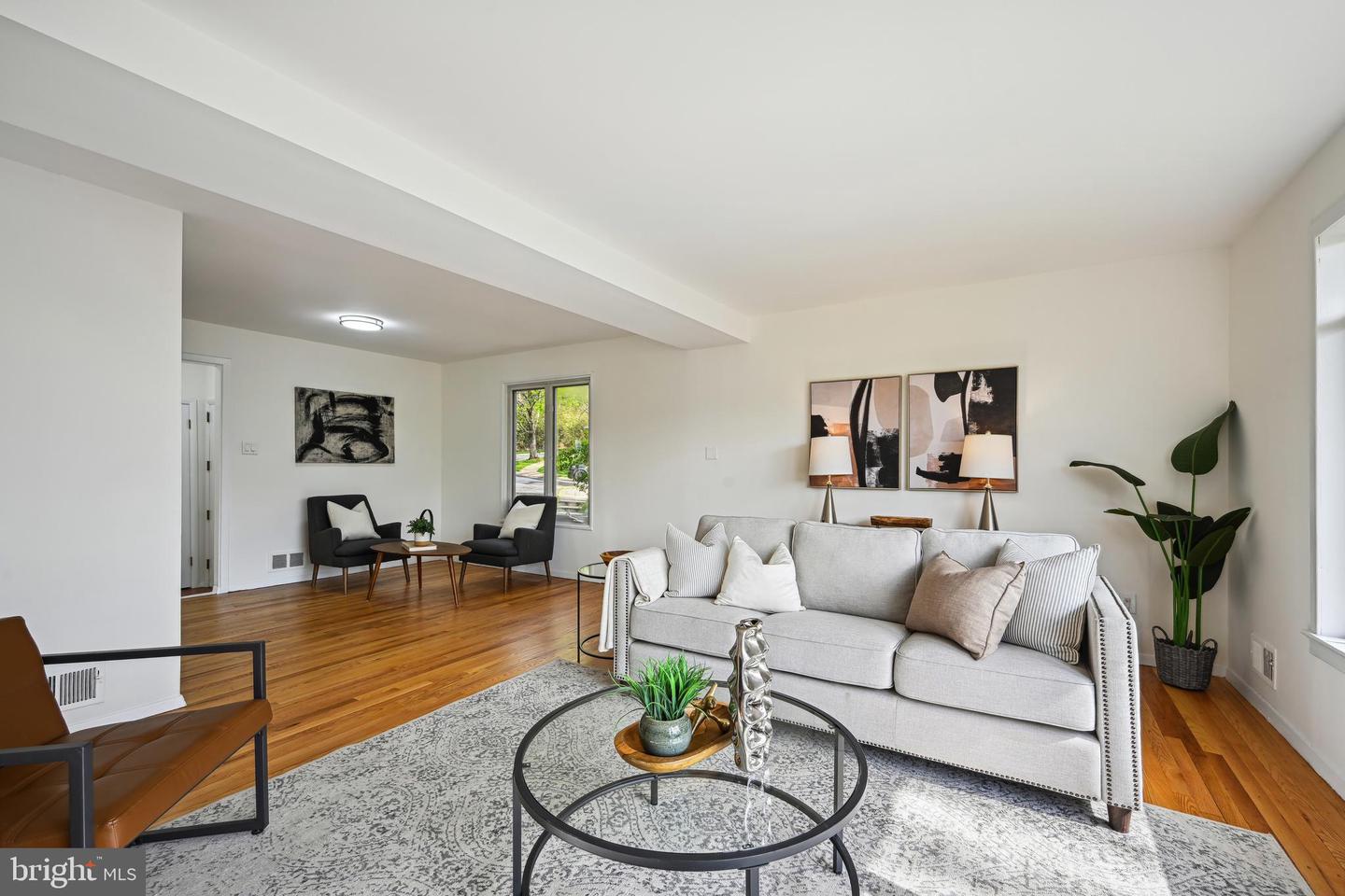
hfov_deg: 100.4
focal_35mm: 15
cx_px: 672
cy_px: 448
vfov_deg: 77.3
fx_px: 560
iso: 200
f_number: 9
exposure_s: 1/50
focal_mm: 15
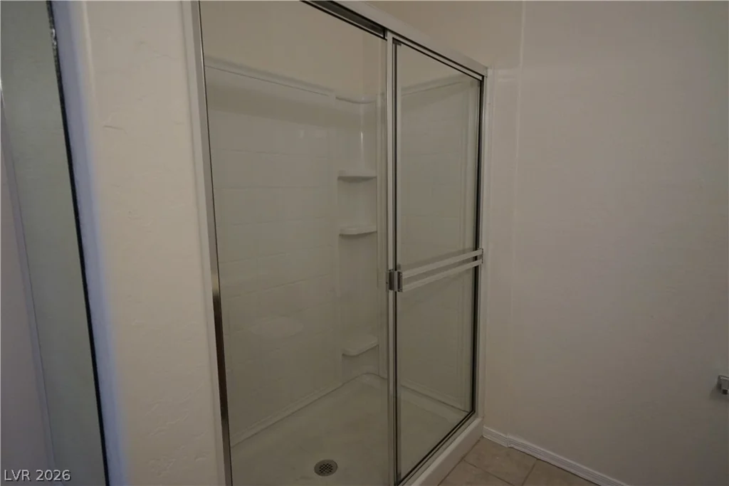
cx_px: 364
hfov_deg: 86.9
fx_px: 385
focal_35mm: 19
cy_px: 243
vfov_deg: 64.6
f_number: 5.6
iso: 3200
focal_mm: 19
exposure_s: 1/250
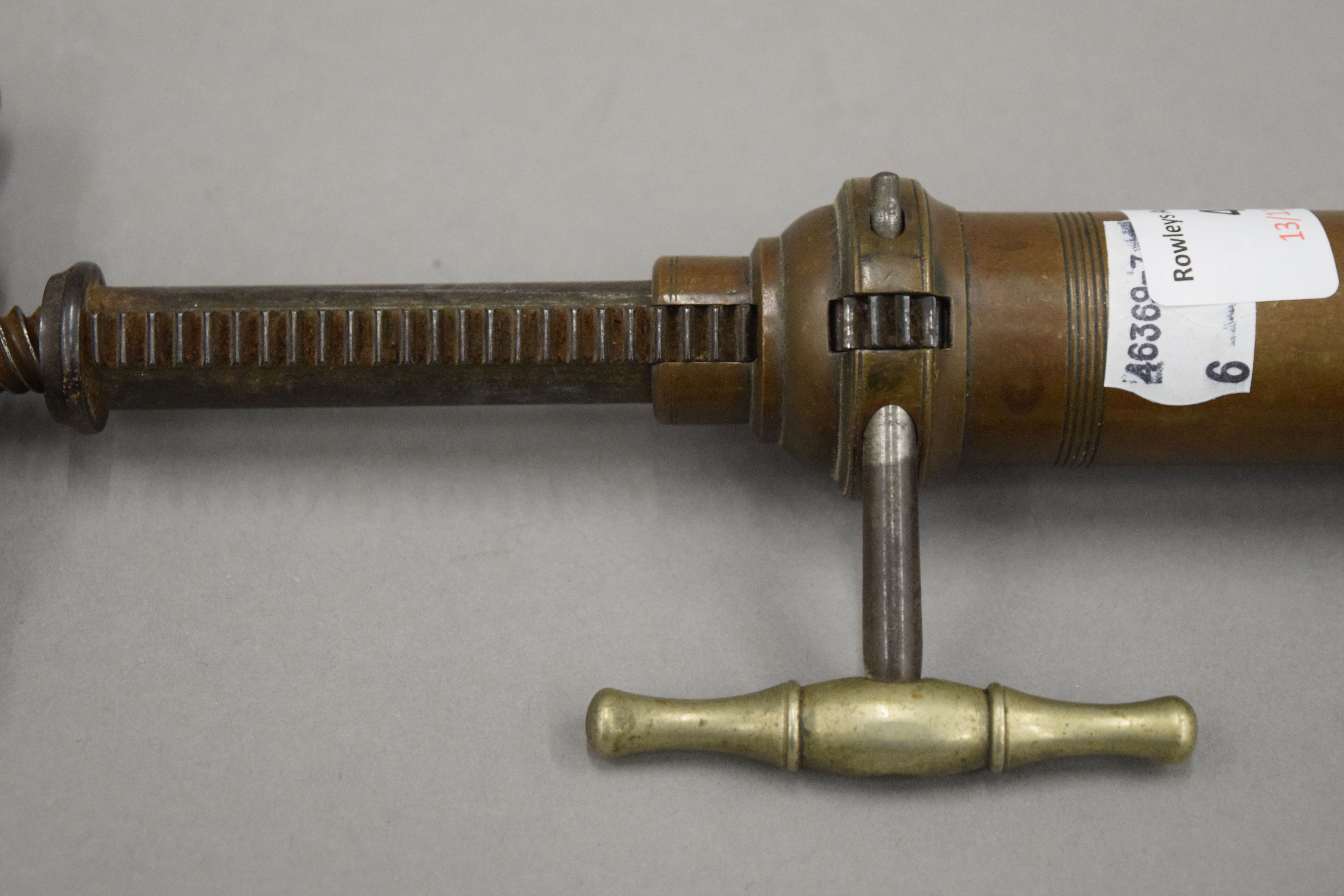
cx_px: 672
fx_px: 2688
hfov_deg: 28.1
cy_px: 448
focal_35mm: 72
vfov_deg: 18.9
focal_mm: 48
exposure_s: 1/125
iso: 3200
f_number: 5.3
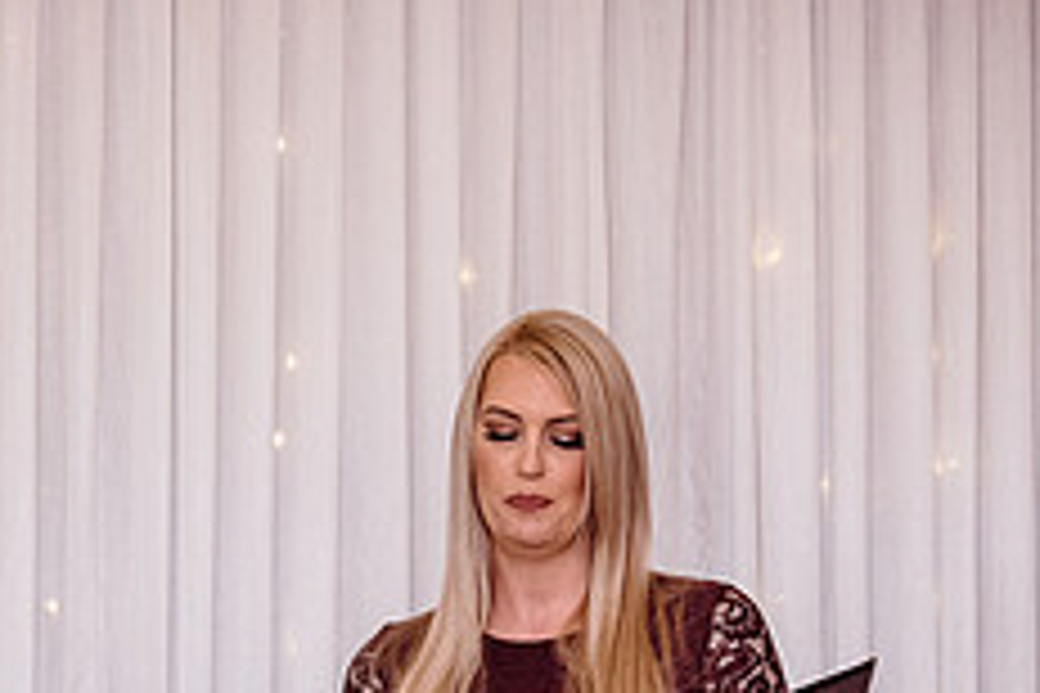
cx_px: 252
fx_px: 8117
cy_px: 709
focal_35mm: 281
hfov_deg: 7.3
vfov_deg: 4.9
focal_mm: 112
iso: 800
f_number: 5.6
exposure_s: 1/200
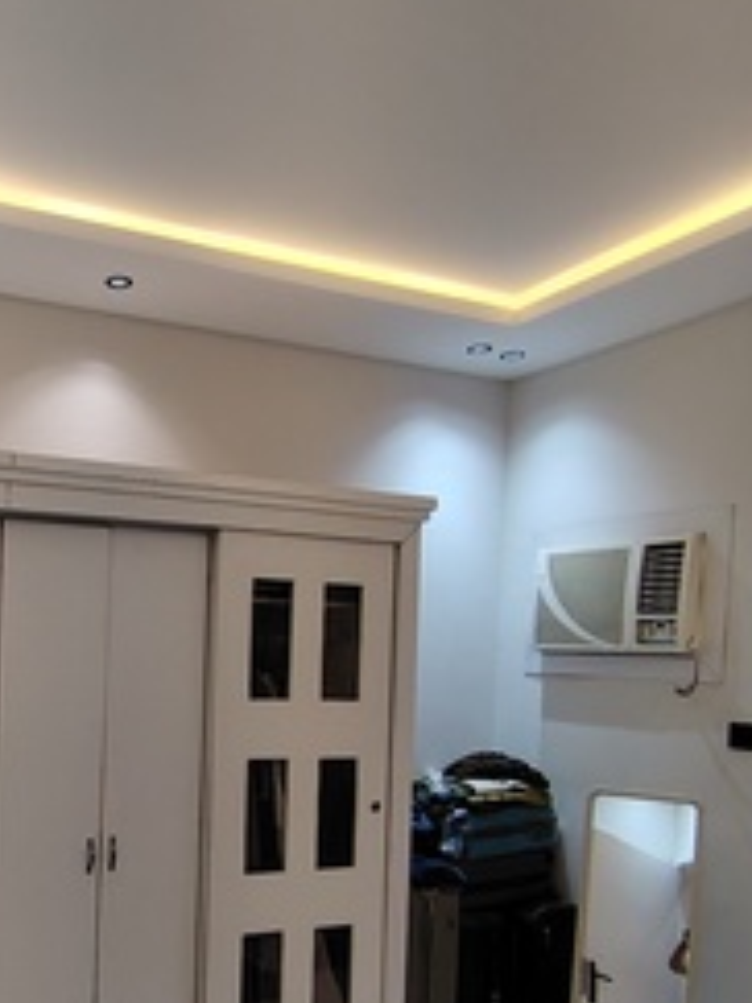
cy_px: 687
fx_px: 928
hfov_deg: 40.8
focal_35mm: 32
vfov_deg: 55.4
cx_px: 76
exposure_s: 1/50
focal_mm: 1.42
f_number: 2.2
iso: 162
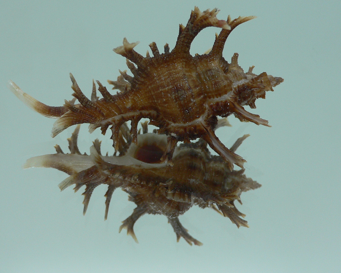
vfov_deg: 34.8
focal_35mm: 43
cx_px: 167
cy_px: 114
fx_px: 434
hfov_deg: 42.9
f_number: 2.8
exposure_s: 1/60
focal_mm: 4.6
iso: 80
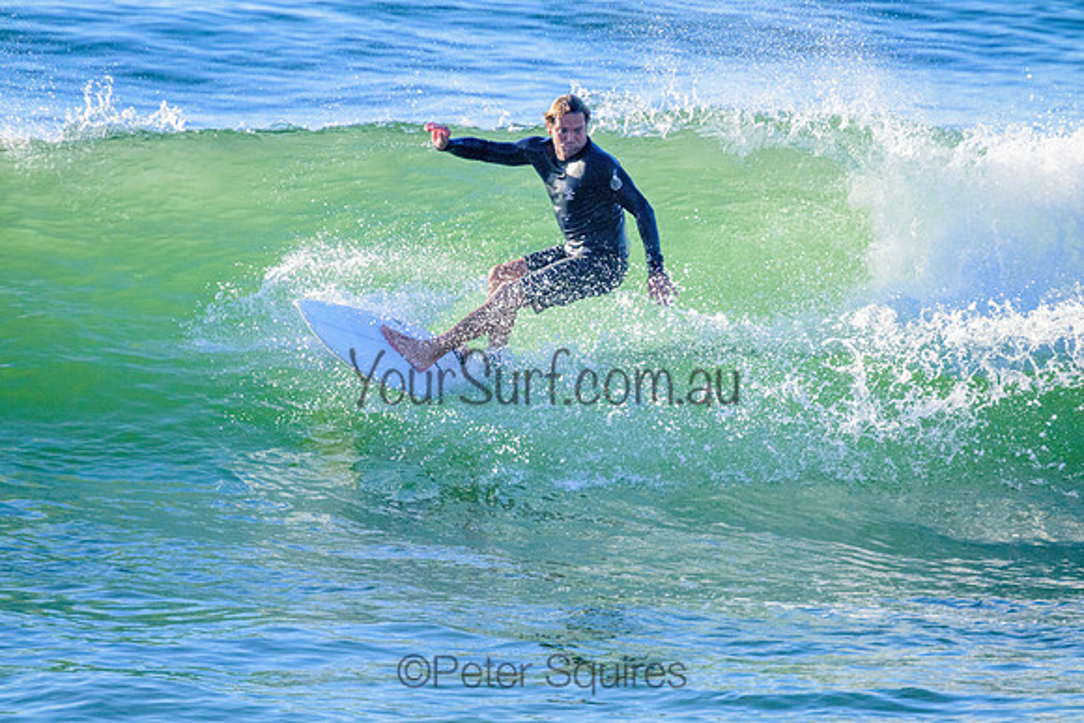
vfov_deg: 1.7
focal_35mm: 800
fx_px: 24093
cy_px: 362
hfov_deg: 2.6
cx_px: 542
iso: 2000
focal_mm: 800
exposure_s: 1/2000
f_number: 11
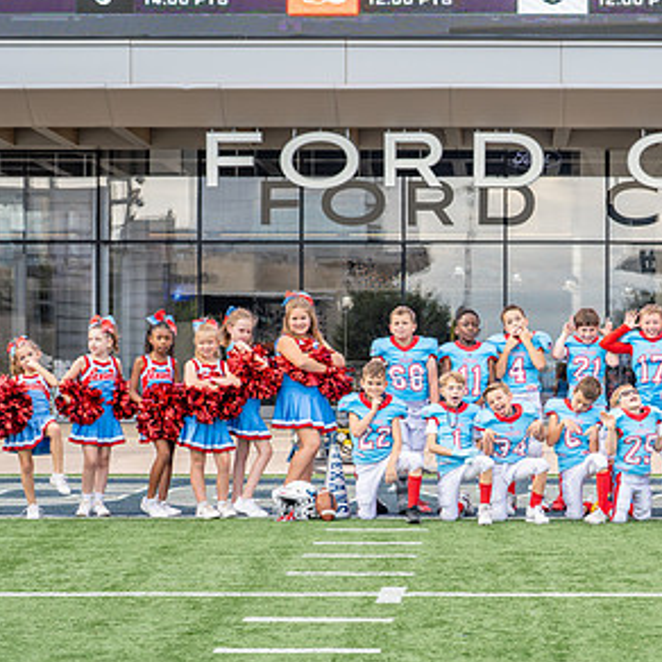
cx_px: 522
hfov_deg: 16.8
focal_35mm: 103
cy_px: 395
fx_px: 2229
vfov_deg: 16.9
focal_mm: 50
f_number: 4
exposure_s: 1/400
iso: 250
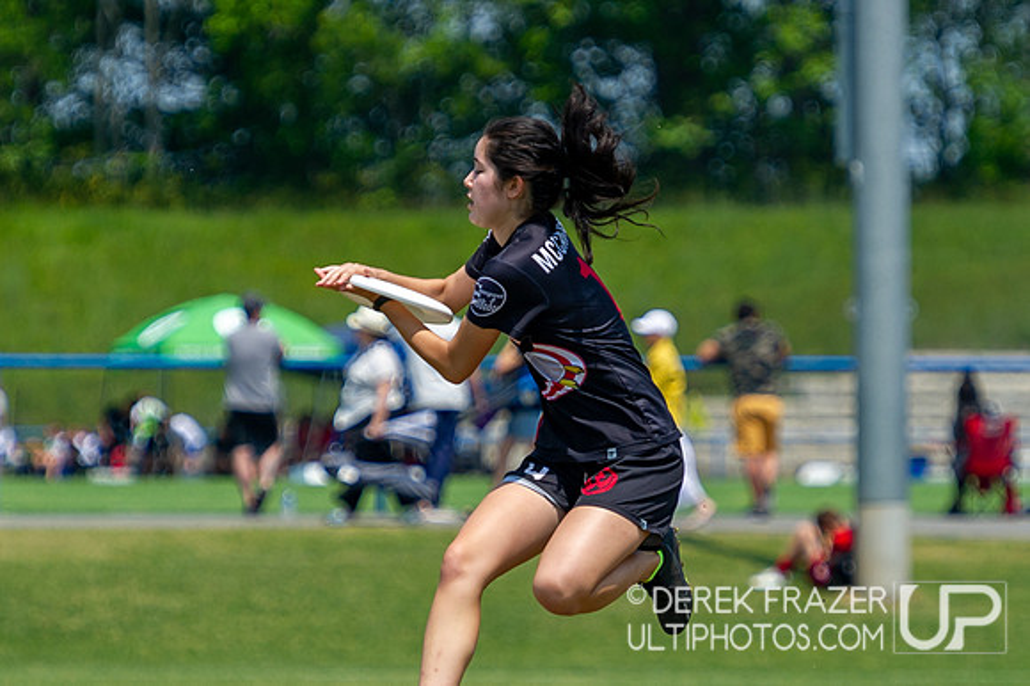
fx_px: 13902
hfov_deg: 4.2
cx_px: 486
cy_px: 432
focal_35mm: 486
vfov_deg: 2.8
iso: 200
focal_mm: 200
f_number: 4
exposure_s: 1/2000
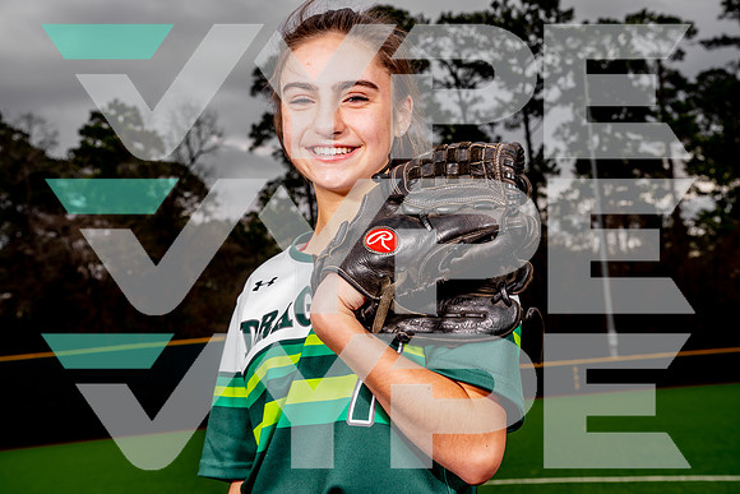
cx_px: 370
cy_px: 247
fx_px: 1172
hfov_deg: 35.0
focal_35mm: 57
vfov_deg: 23.8
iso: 100
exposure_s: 1/125
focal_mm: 57
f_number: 10
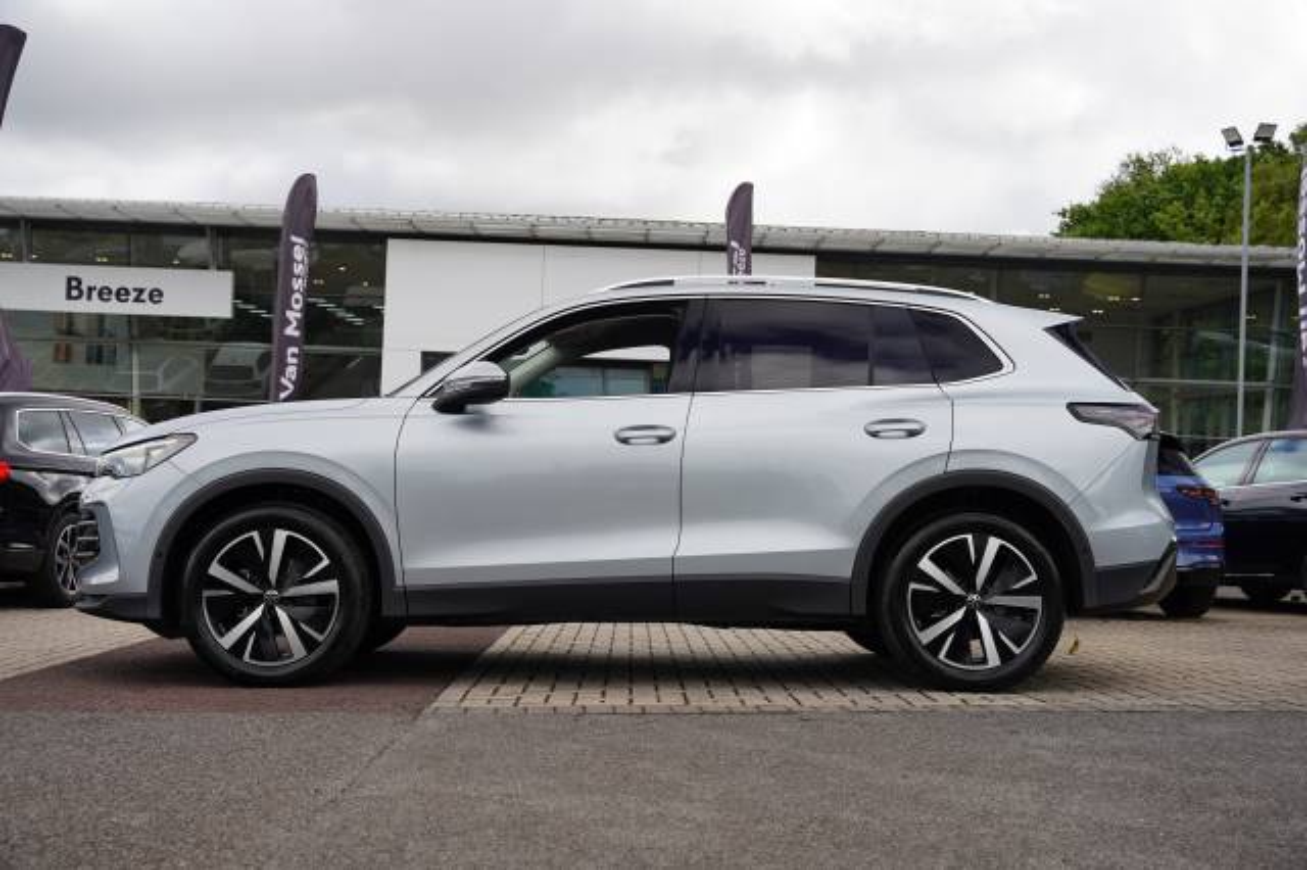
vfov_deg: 30.1
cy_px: 435
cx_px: 654
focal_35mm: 45
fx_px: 1618
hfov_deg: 44.0
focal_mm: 44.6
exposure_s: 1/200
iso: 100
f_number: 5
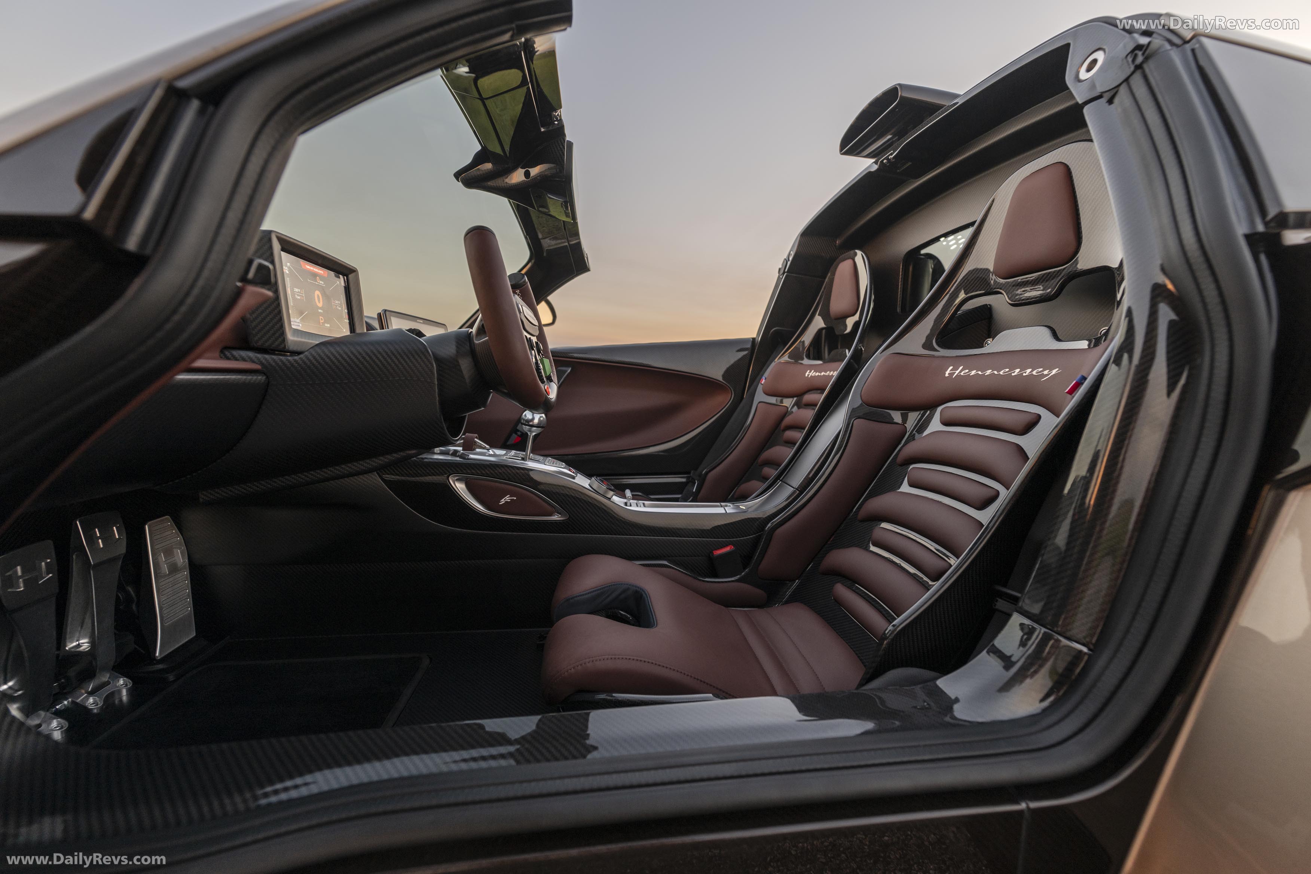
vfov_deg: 81.2
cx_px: 656
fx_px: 510
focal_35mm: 14
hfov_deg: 104.3
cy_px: 437
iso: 200
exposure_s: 1/40
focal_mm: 14
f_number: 4
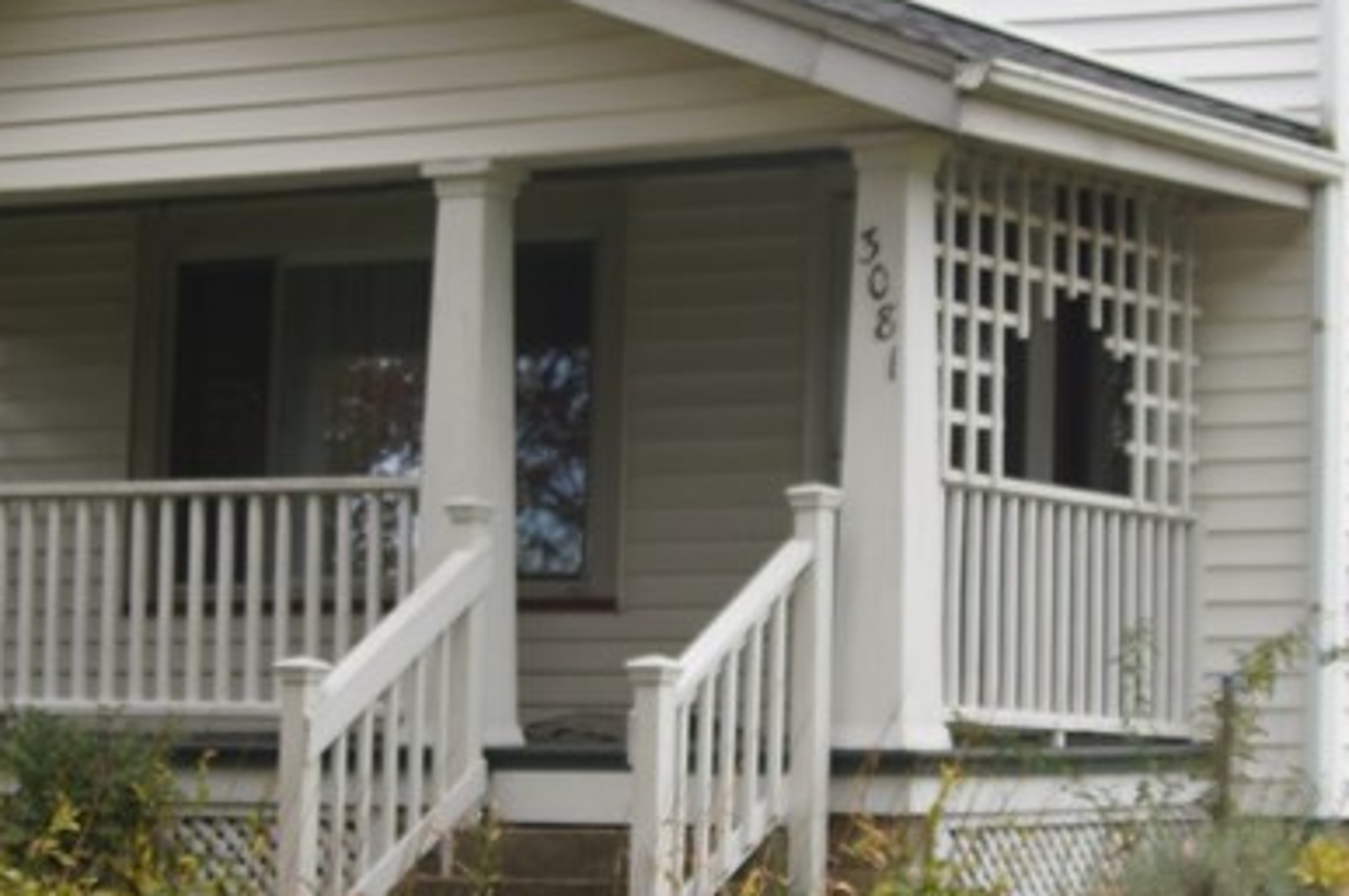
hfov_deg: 17.4
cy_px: 481
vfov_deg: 11.6
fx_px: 4416
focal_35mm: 118
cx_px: 737
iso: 100
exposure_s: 1/100
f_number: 5
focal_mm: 28
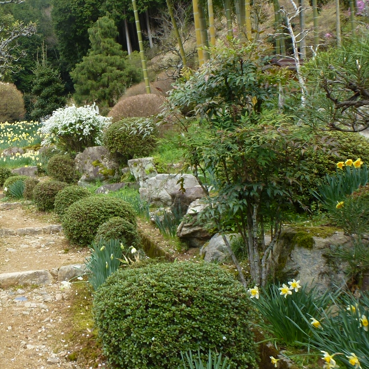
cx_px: 39
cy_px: 198
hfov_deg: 36.8
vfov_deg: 39.1
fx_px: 519
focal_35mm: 43
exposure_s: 1/125
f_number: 3.5
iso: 100
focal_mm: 4.3
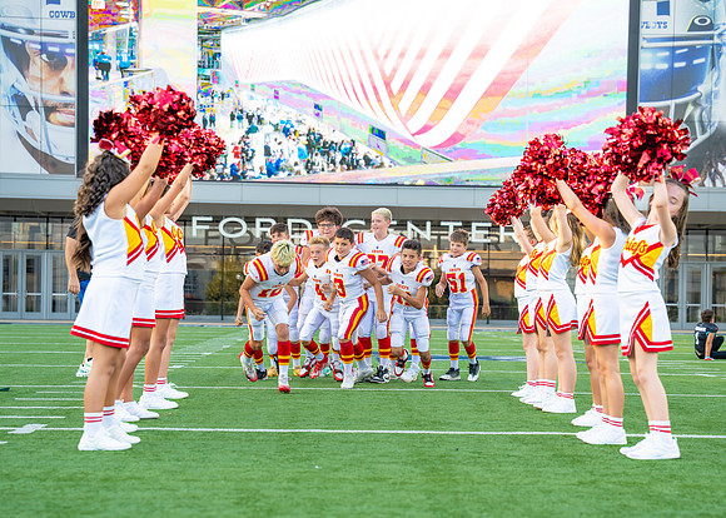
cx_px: 389
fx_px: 1704
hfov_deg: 24.0
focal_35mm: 83
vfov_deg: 17.3
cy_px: 308
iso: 1000
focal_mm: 65.5
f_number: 3.5
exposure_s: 1/1250
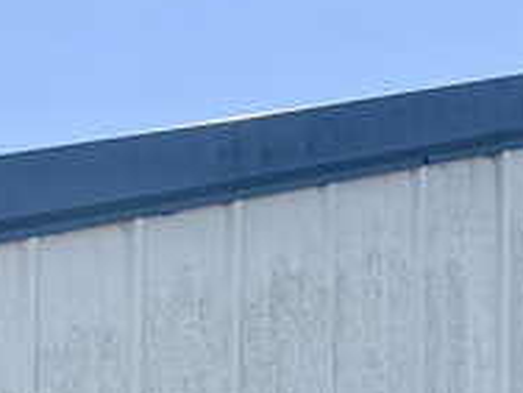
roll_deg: -0.9
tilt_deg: +6.6
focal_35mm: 184
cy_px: 1068
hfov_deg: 10.7
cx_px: 295
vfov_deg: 7.4
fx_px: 2780
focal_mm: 6.76
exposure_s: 1/4405
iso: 80
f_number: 1.78
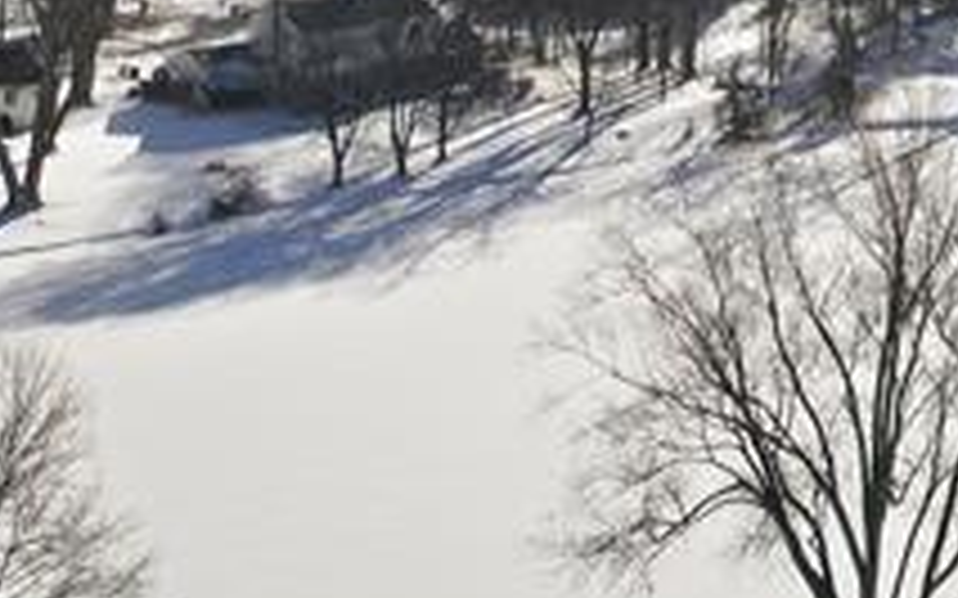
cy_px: -679
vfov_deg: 10.8
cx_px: 1484
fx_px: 2819
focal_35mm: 108
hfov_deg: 17.2
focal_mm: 8.4
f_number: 2.8
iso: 110
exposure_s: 1/725
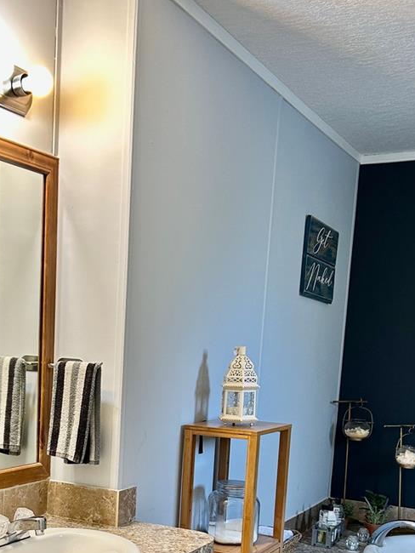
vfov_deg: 38.0
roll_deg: -2.1
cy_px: 455
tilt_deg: -9.1
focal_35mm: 48
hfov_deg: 29.8
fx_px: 767
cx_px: 102
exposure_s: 1/60
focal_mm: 5.7
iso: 80
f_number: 1.5
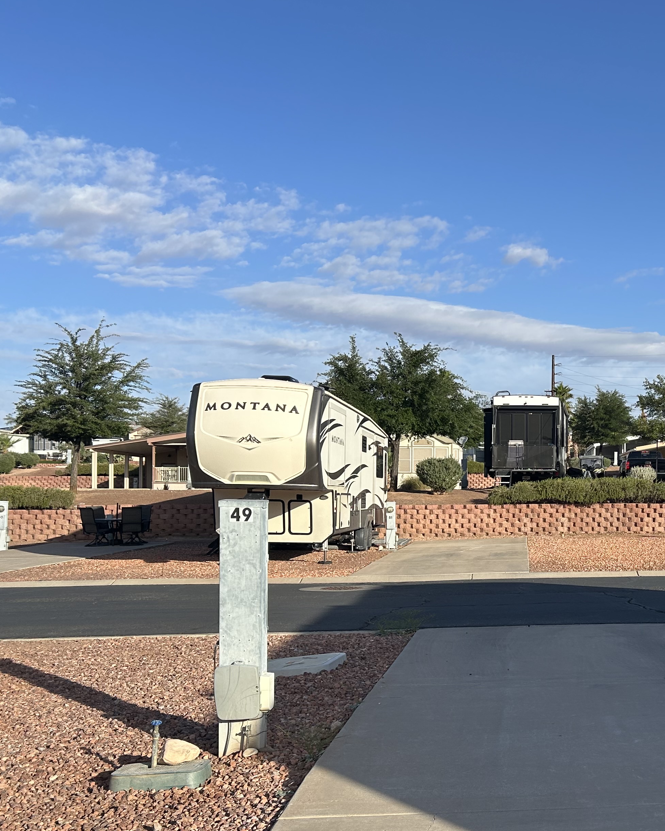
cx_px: 627
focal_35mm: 42
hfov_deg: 33.4
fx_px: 1033
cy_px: 484
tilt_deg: +0.3
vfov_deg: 43.7
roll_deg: +0.1
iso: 50
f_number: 1.5
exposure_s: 1/3704
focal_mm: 5.7
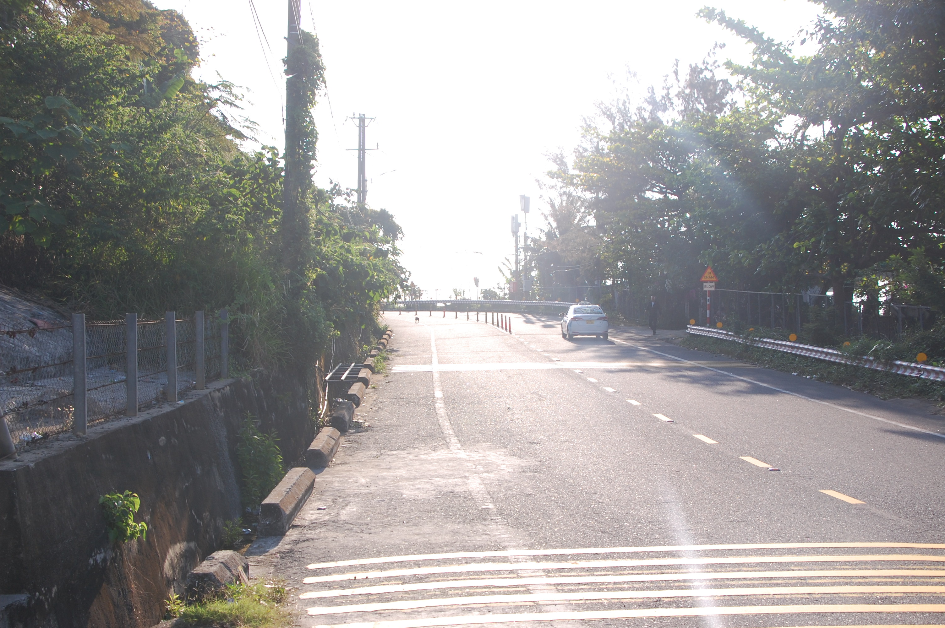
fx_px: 1338
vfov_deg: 26.4
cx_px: 472
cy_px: 314
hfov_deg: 38.9
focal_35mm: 51
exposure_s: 1/250
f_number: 8
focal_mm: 34
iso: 200
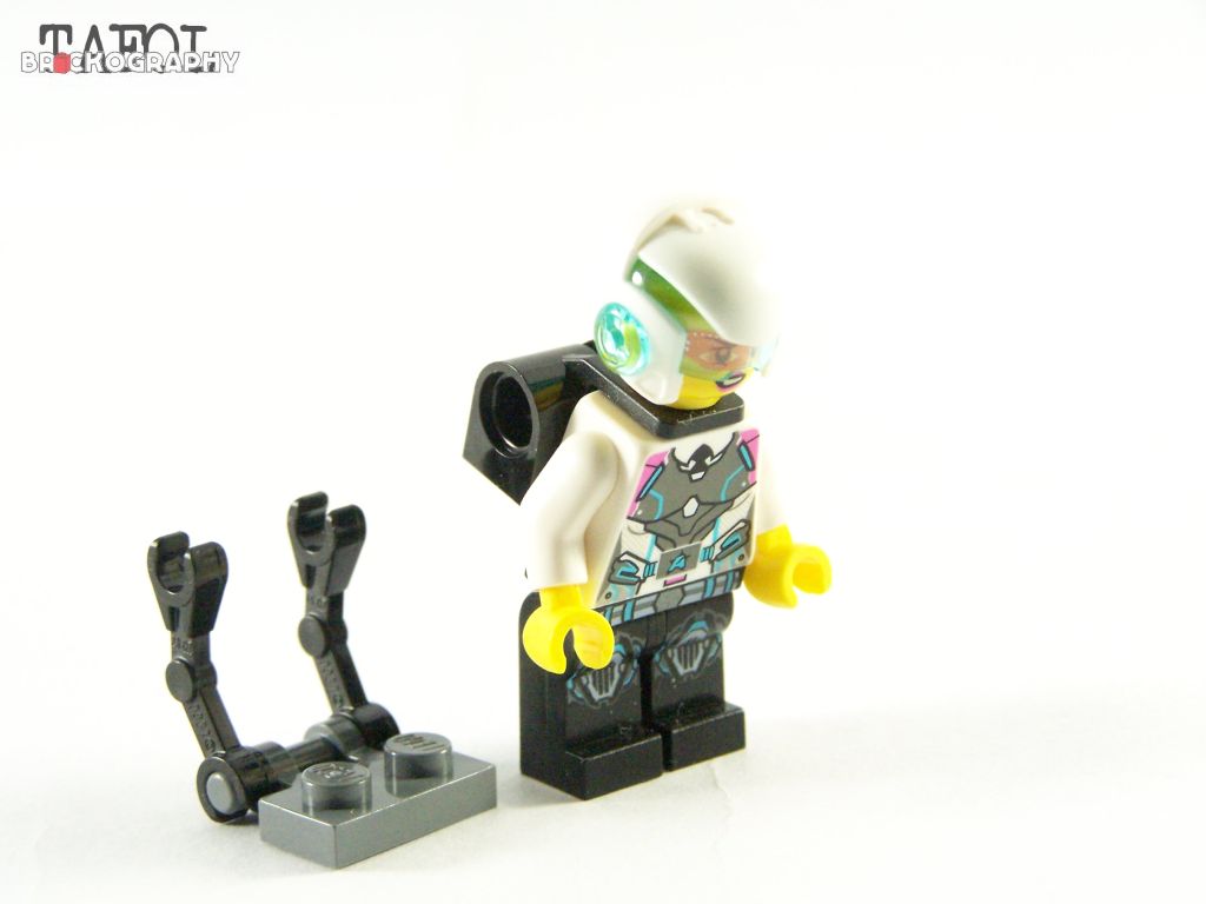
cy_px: 452
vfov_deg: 14.1
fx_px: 3658
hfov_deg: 18.7
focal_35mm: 105
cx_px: 603
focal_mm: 17.5
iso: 400
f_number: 3.6
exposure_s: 1/60
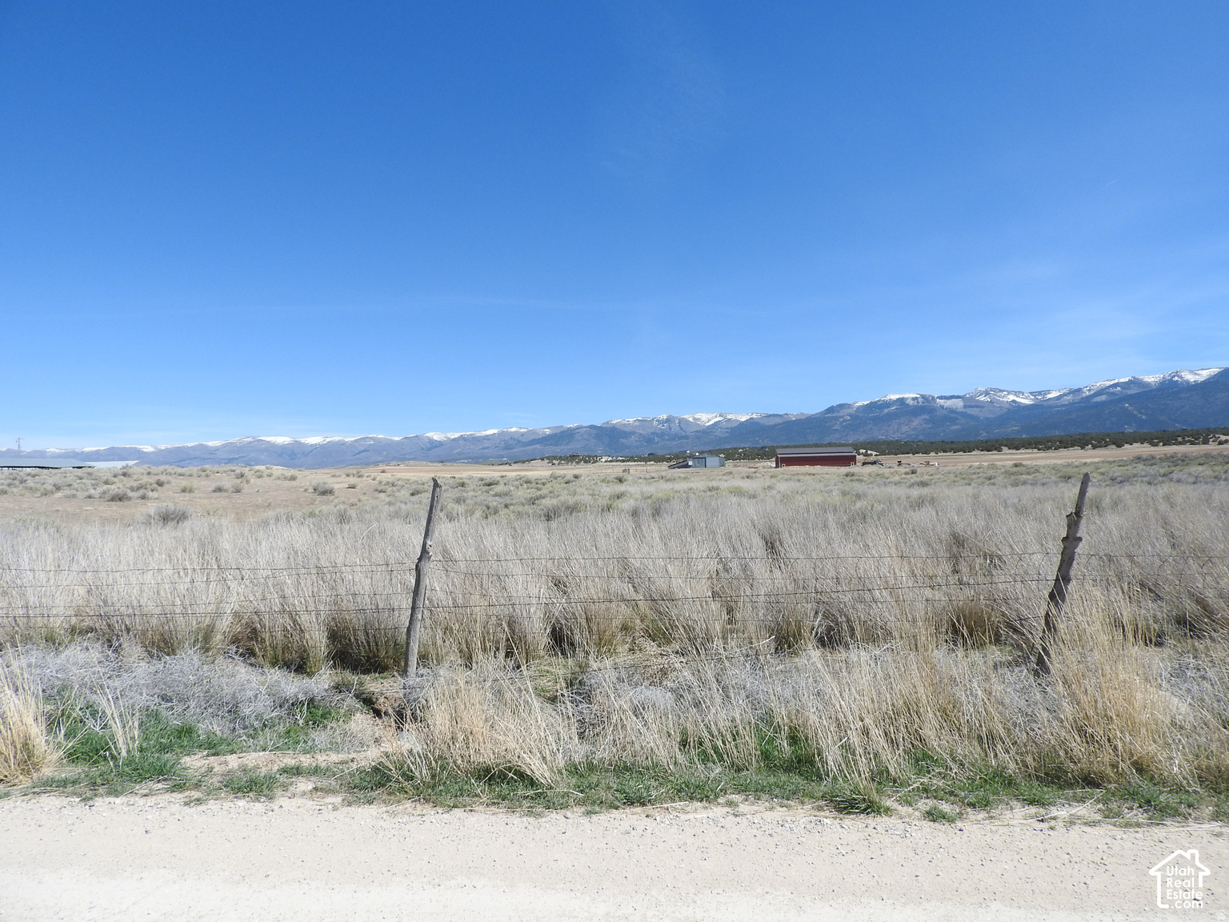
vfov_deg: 56.8
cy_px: 461
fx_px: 852
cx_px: 614
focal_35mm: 24
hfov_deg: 71.6
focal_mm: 4.3
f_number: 3.3
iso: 100
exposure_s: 1/1600
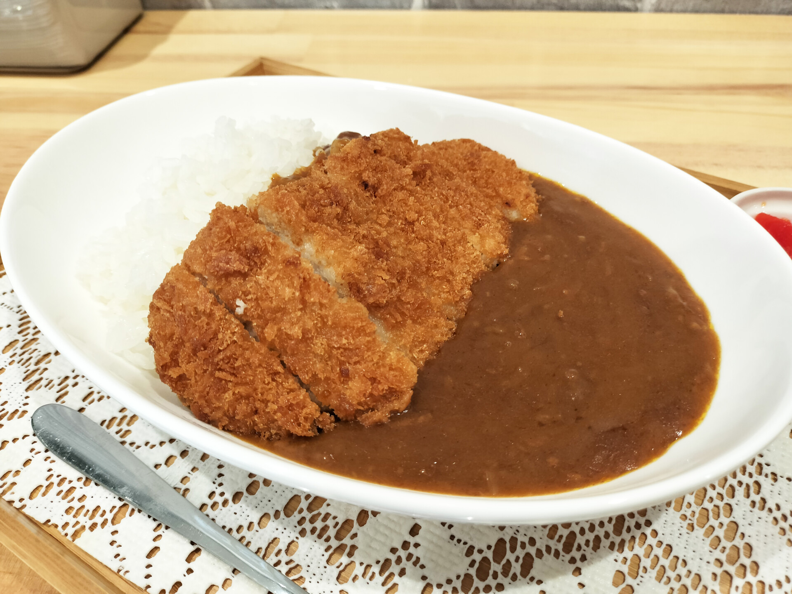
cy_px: 297
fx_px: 572
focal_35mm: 25
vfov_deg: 54.9
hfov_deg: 69.4
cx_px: 396
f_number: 1.7
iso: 200
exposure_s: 1/40
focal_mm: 4.71
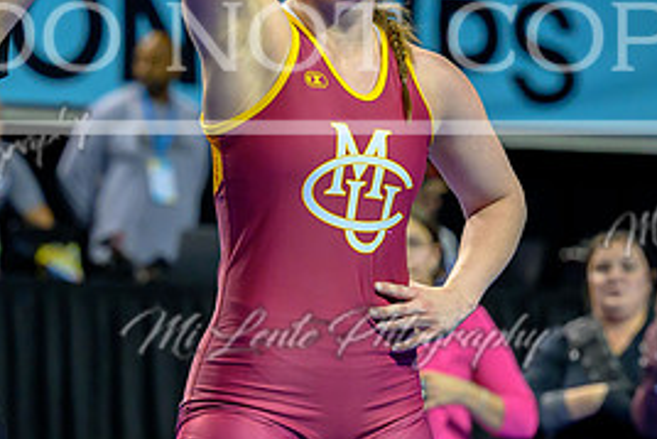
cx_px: 256
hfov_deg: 5.9
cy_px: 182
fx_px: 6336
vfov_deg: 4.0
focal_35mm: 347
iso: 3200
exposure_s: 1/800
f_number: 4
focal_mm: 130
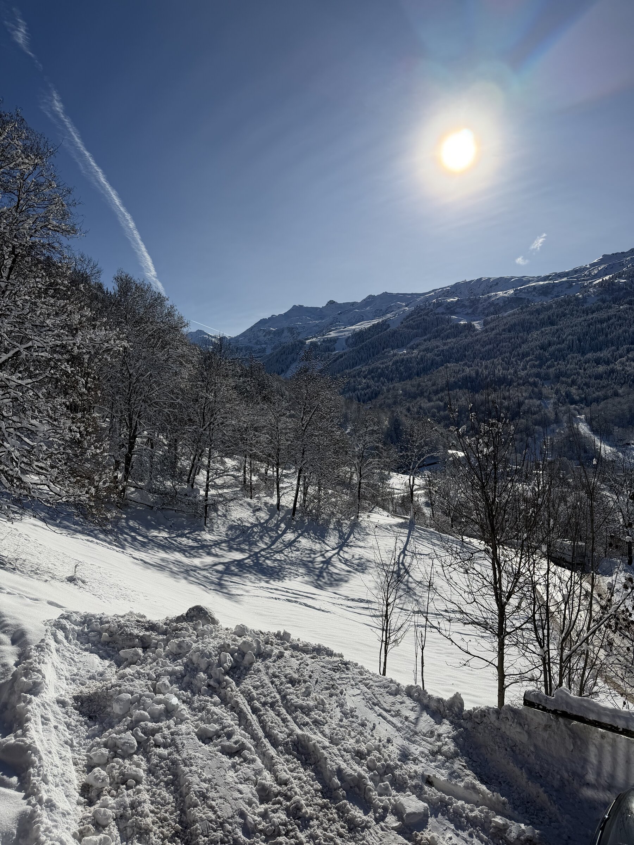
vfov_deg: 71.6
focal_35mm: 24
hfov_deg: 56.8
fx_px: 586
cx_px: 317
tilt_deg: -2.2
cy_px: 422
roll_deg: +1.6
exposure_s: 1/17544
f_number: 1.78
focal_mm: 6.76
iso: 80
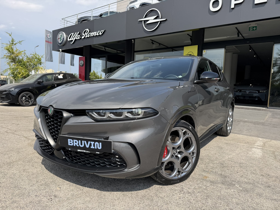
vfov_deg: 56.8
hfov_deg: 71.6
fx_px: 194
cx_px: 140
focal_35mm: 24
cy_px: 105
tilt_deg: -4.1
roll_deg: -3.9
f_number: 1.78
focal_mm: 6.76
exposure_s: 1/3584
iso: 80
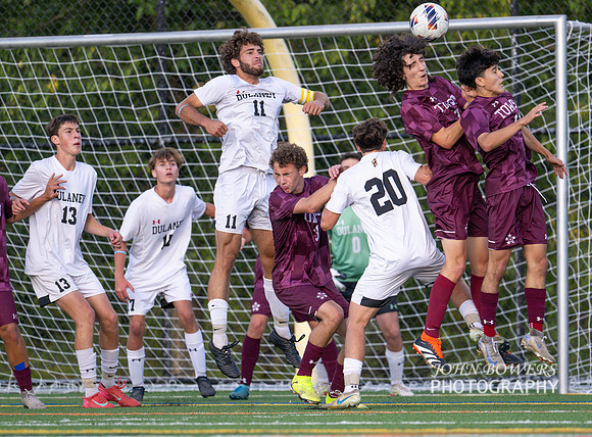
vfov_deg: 3.0
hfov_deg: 4.0
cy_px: 254
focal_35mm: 499
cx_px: 342
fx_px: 8477
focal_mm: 400
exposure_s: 1/2500
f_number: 4.5
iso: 2000
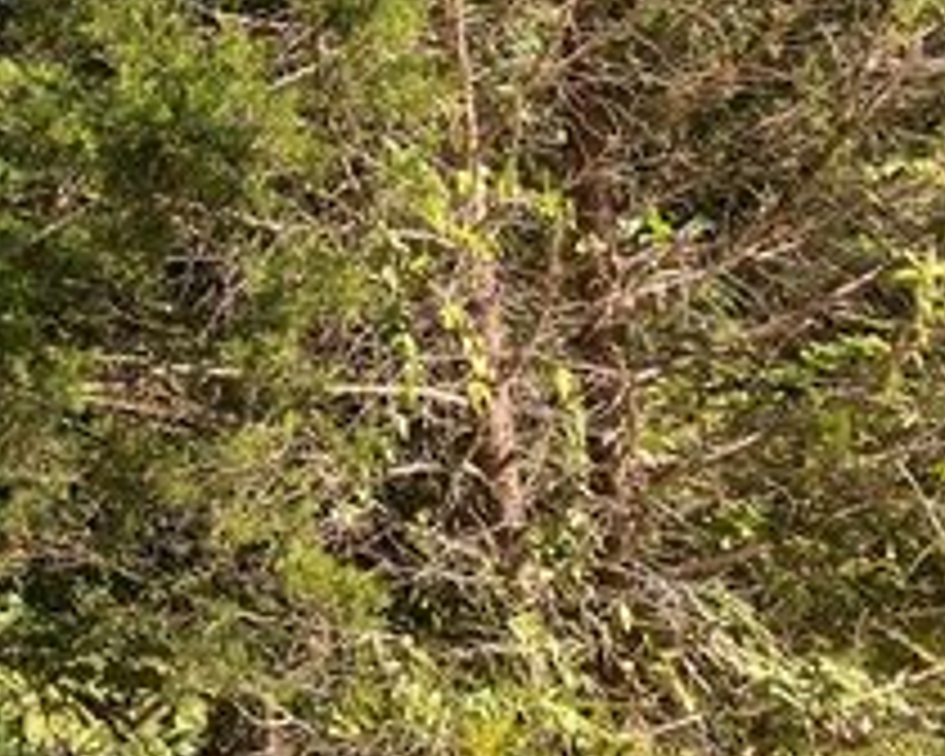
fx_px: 1818
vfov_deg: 23.2
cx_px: -176
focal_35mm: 65
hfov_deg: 26.1
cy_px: 178
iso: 20
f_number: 1.8
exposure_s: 1/392
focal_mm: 3.99
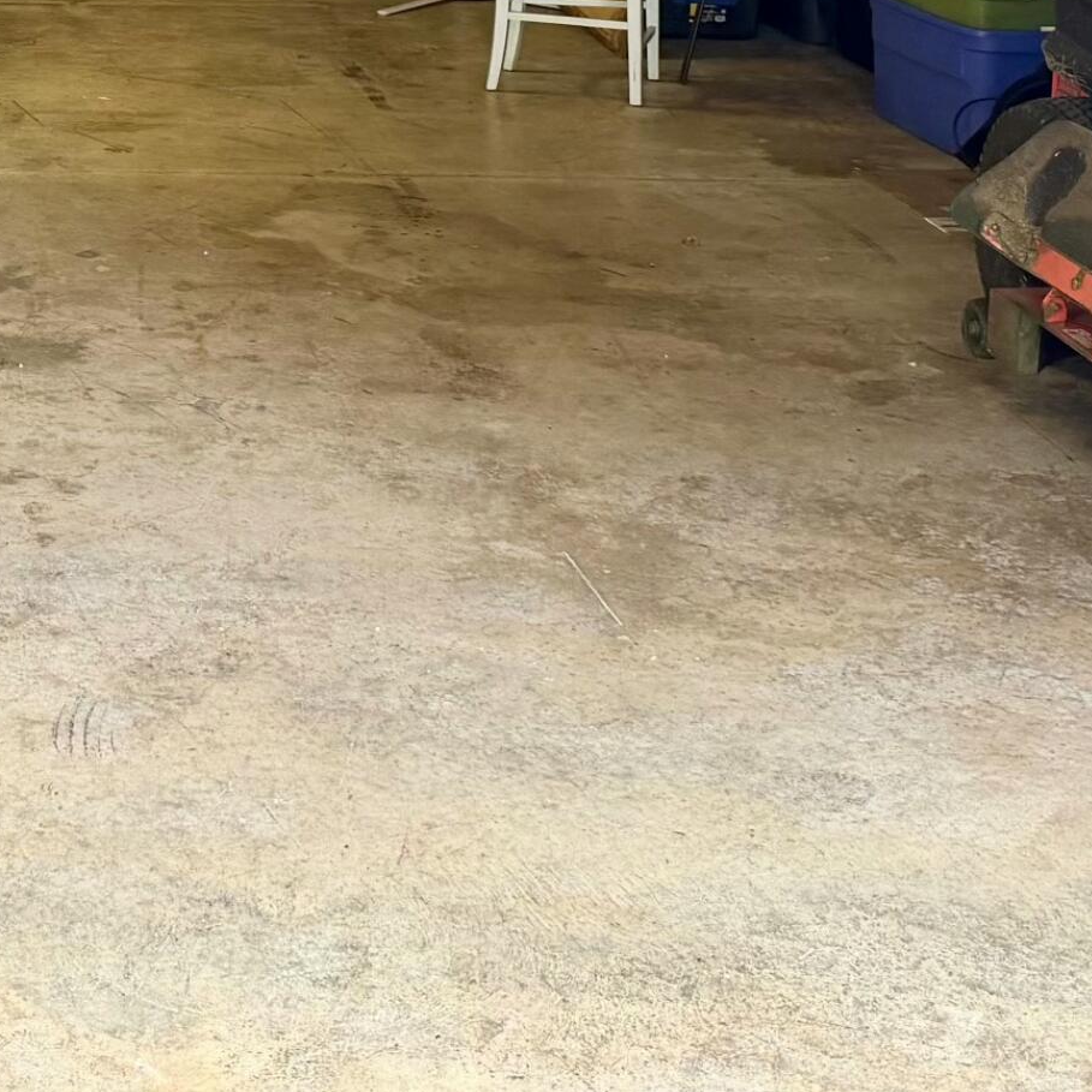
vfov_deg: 23.1
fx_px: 2498
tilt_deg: -7.4
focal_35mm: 70
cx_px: 0
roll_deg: +0.3
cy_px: -126
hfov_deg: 23.6
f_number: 1.78
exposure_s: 1/82
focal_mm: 6.76
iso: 200
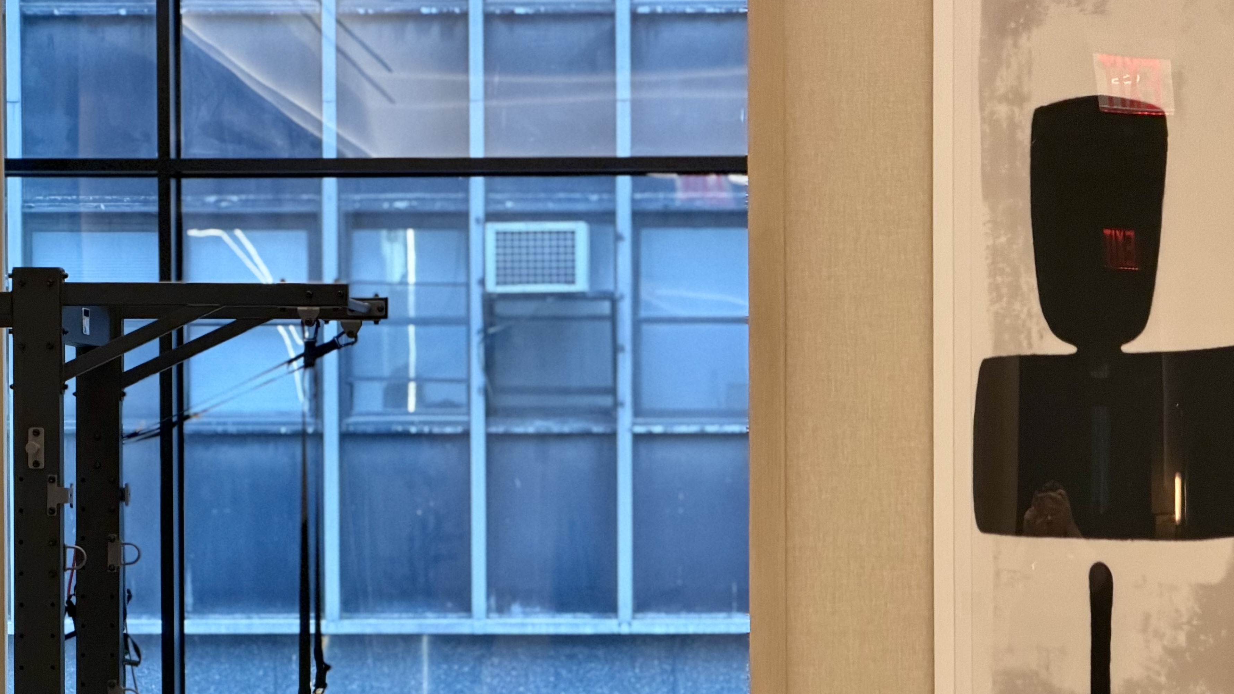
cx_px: 684
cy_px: 566
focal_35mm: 172
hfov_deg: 12.5
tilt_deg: -0.6
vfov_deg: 7.0
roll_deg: -0.3
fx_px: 5628
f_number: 2.8
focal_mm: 16.89
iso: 640
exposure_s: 1/60
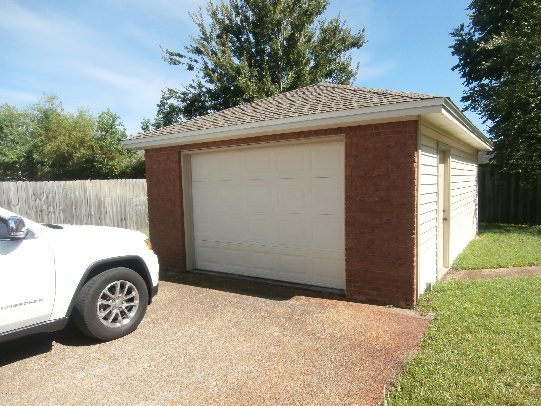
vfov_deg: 56.8
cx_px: 270
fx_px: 375
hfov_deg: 71.6
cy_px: 203
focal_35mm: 24
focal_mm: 4.2
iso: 100
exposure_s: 1/1000
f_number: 3
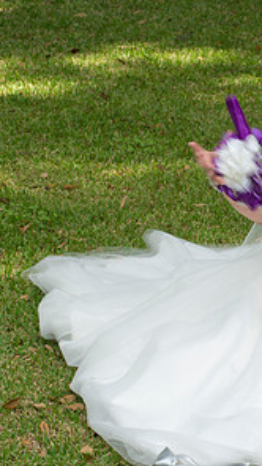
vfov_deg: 8.7
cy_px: 226
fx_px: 3050
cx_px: 284
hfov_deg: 4.9
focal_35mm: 247
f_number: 8
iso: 320
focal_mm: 120
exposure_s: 1/160
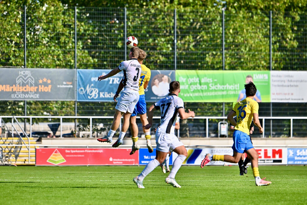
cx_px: 154
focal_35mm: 290
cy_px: 102
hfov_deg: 7.1
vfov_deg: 4.7
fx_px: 2473
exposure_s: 1/1600
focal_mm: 290
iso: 220
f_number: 5.6
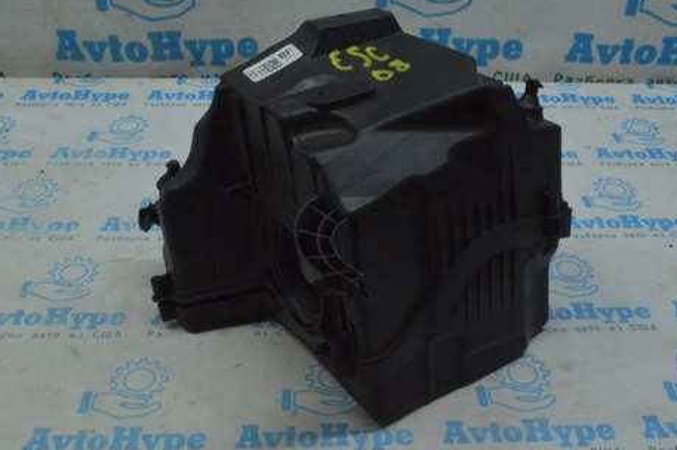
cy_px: 198
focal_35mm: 42
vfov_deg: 31.8
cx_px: 354
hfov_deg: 46.4
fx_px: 789
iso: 3200
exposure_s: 1/40
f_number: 25
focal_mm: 20
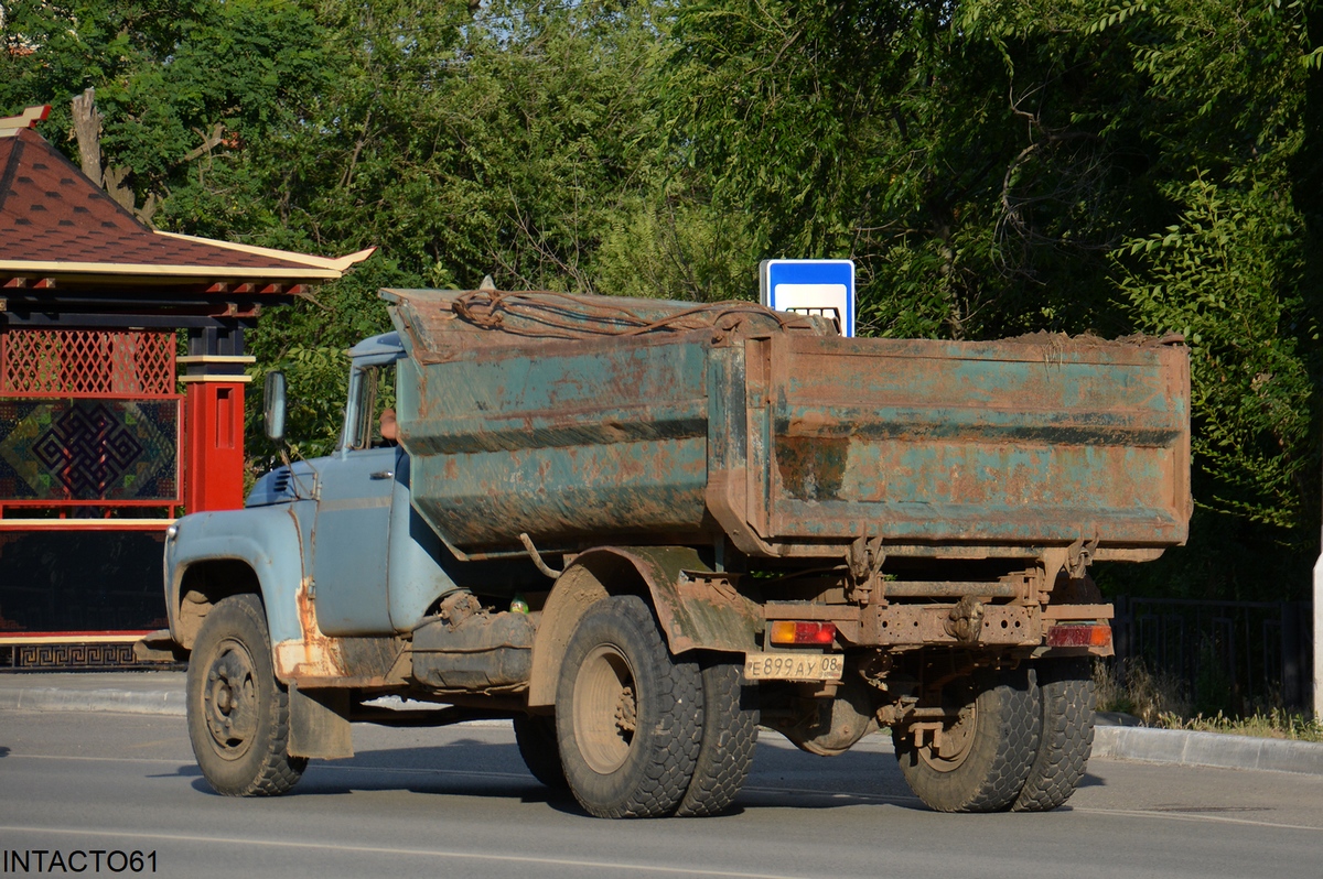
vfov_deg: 7.0
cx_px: 662
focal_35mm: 195
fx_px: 7160
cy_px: 440
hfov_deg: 10.6
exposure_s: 1/1600
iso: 400
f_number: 6.3
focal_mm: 130
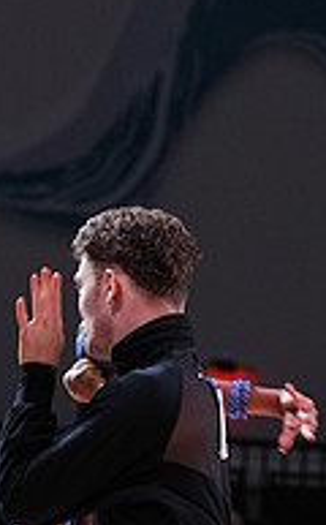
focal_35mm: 430
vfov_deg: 4.9
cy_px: 642
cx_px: 162
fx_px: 6135
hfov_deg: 3.0
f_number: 4
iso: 1600
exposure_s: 1/250
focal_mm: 140
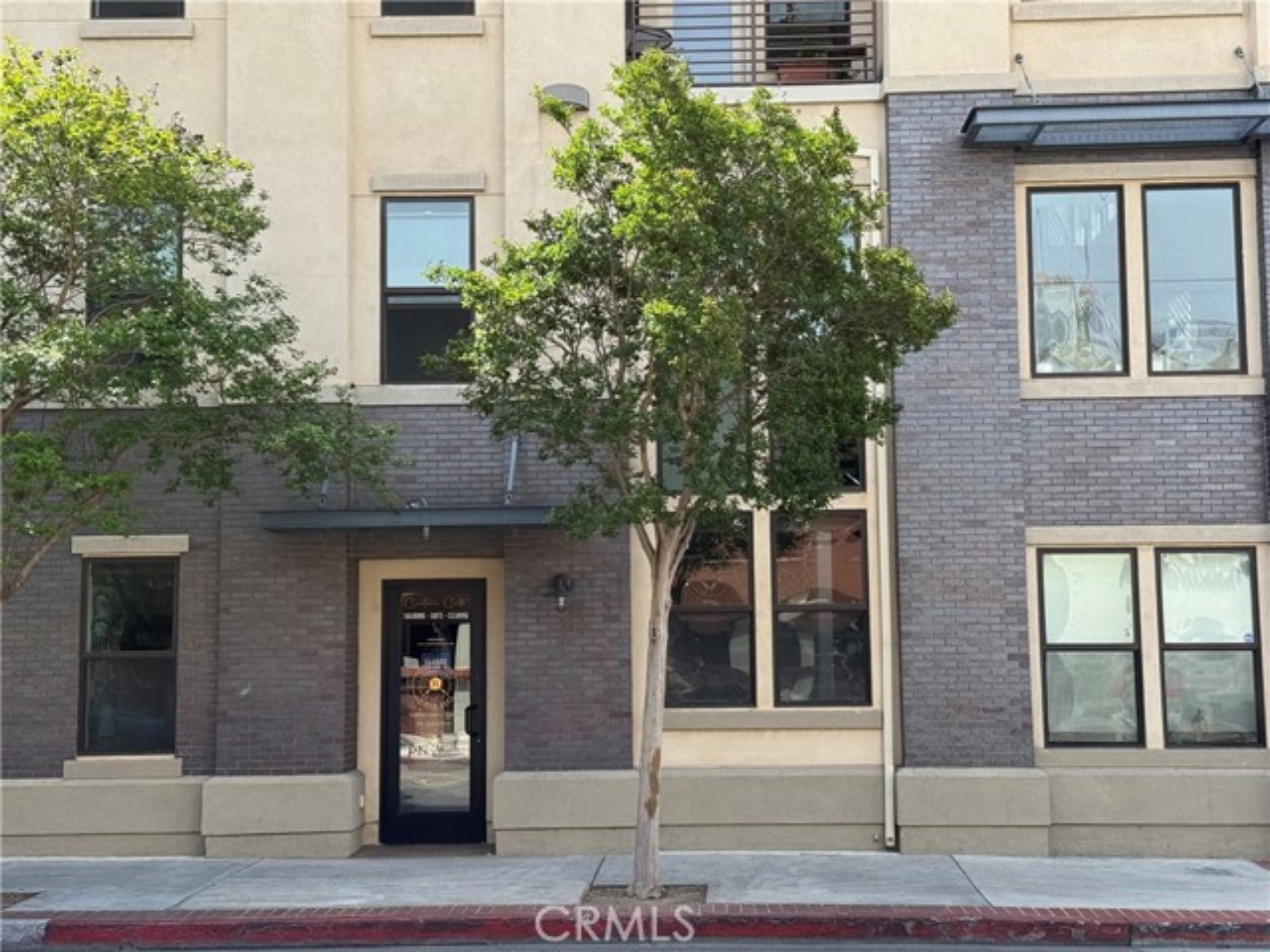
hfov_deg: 39.7
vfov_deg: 30.3
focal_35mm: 48
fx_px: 1761
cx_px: 635
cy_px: 476
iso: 100
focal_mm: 6.76
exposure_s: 1/1403
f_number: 1.78
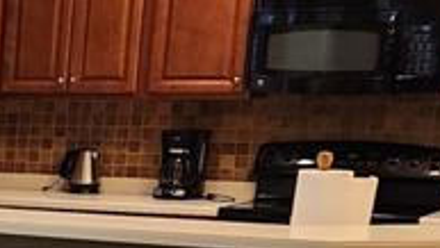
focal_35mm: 133
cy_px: 398
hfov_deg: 13.7
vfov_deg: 8.9
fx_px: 1553
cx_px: -440
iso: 400
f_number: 1.8
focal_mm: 5.4
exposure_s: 1/120
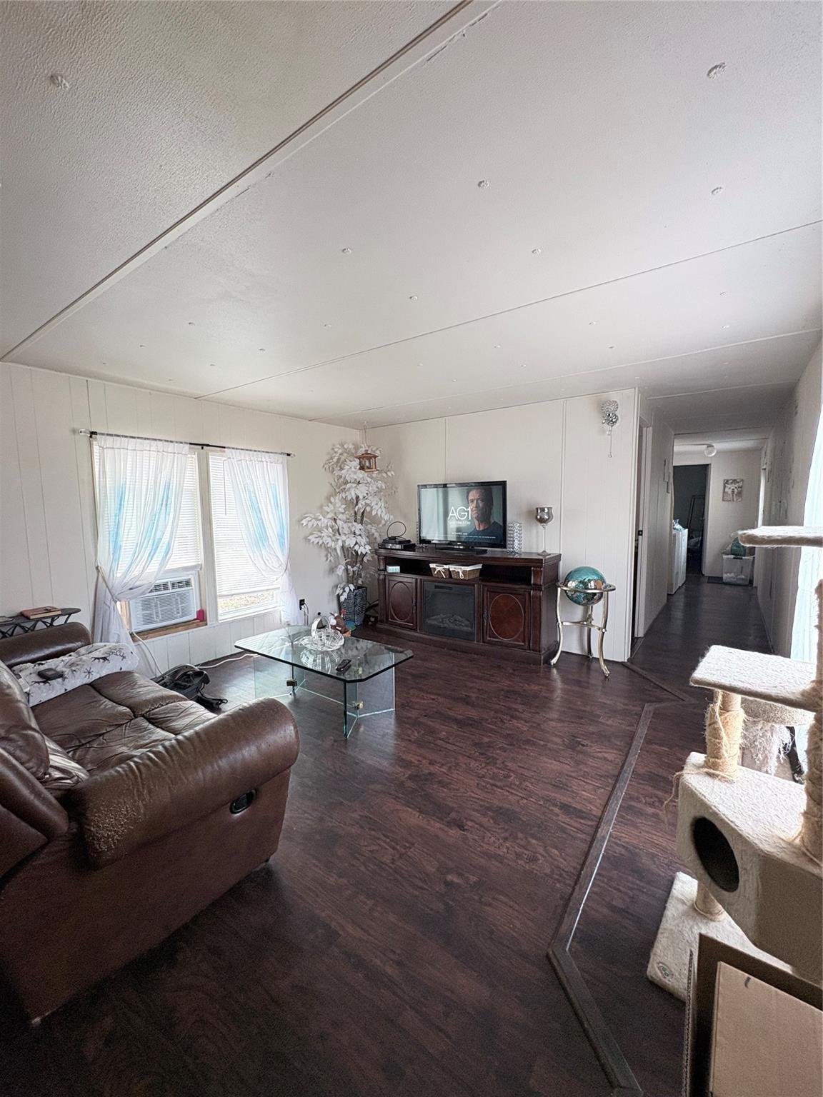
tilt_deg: -5.6
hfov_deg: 85.7
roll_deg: +0.5
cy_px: 548
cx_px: 412
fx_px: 444
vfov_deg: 102.1
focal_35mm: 14
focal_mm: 2.22
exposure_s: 1/82
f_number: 2.2
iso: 250
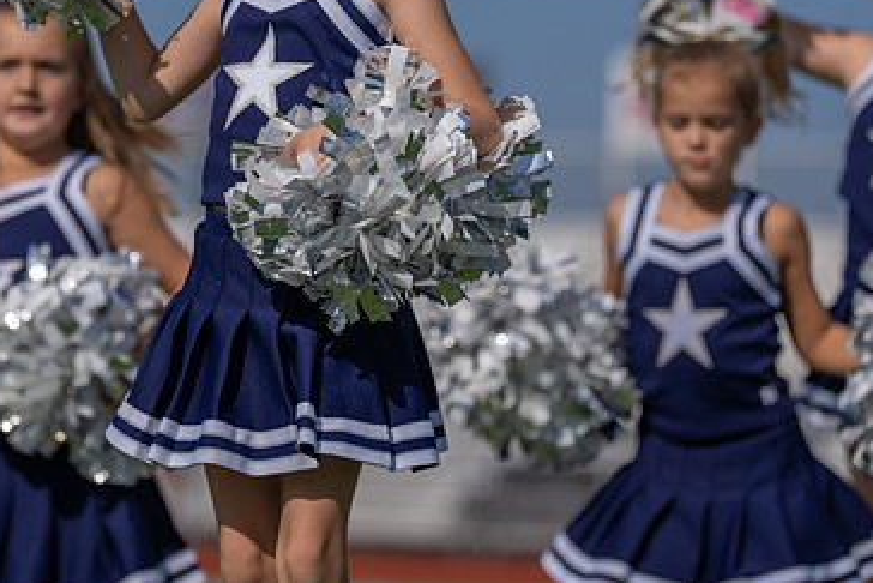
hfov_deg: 9.6
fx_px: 5216
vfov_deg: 6.4
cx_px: 302
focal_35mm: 215
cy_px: 198
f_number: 2.8
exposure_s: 1/4000
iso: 100
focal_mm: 135
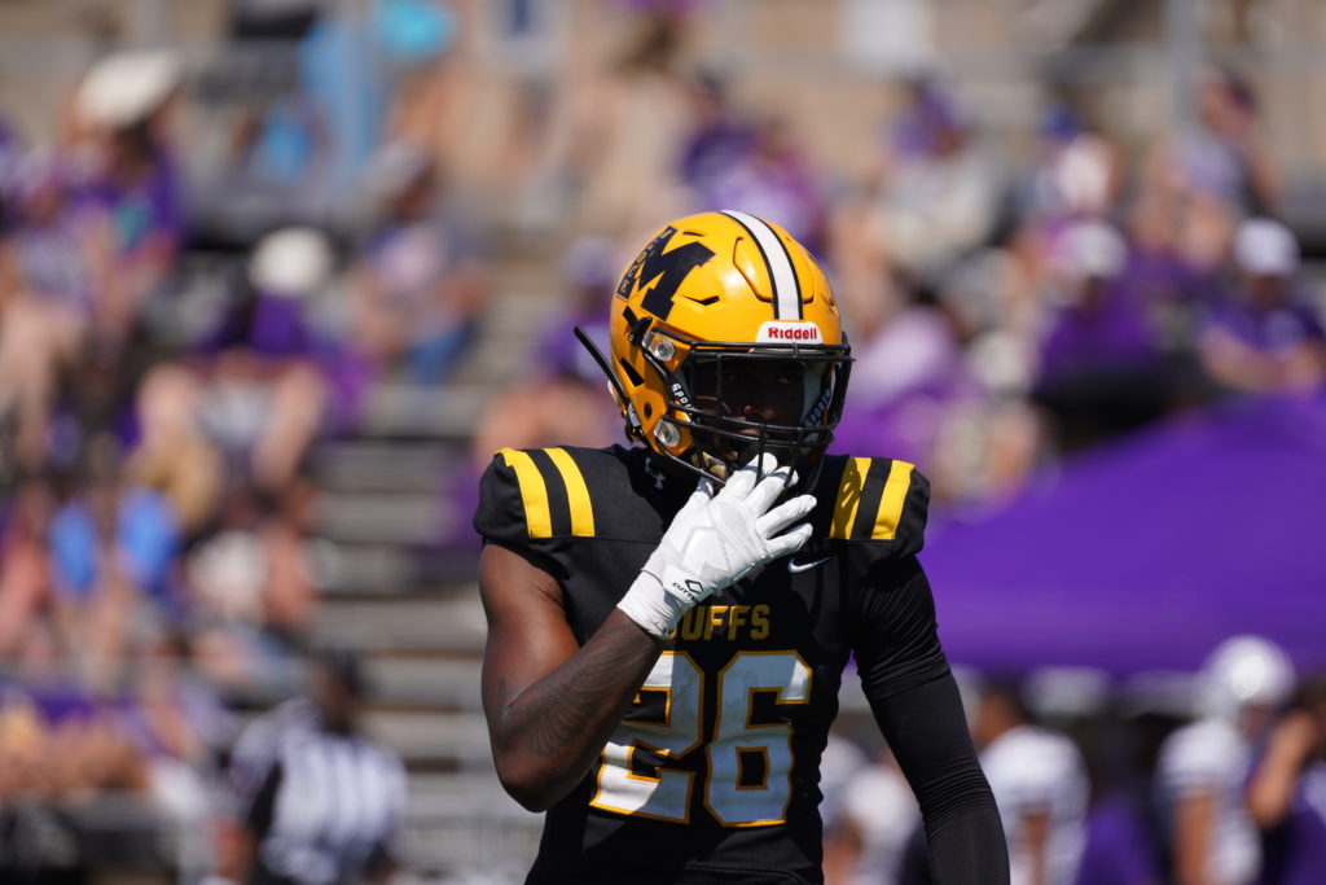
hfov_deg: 3.8
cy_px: 442
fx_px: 20186
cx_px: 663
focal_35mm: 548
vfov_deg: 2.5
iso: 320
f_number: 6.3
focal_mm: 548
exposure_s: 1/1600
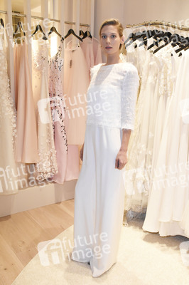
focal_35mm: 36
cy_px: 142
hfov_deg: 36.8
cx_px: 94
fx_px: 284
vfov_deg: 53.2
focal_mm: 24
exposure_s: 1/60
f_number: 6.3
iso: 3200
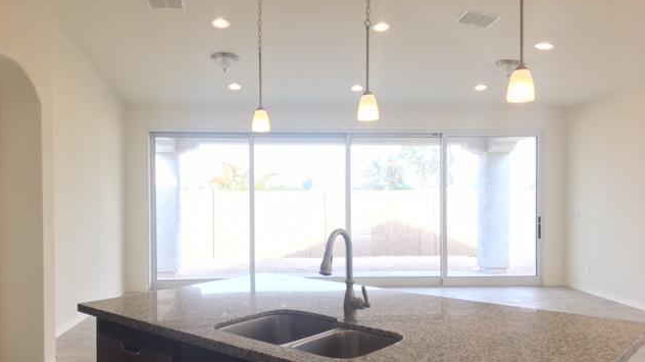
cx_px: 320
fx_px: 547
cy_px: 201
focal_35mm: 32
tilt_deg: -1.4
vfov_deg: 36.6
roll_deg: -0.8
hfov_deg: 61.0
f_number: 2.2
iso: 32
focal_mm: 4.15
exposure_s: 1/60
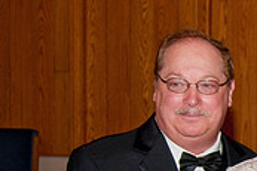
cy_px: 234
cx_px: 391
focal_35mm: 161
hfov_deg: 12.1
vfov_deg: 8.4
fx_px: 1148
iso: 500
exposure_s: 1/125
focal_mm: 32
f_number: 6.3
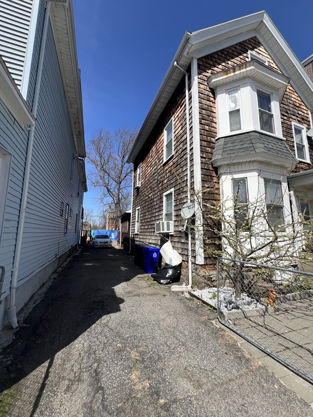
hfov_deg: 89.9
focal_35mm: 13
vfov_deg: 106.2
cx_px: 156
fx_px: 157
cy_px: 208
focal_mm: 1.57
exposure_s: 1/1410
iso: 32
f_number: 1.8
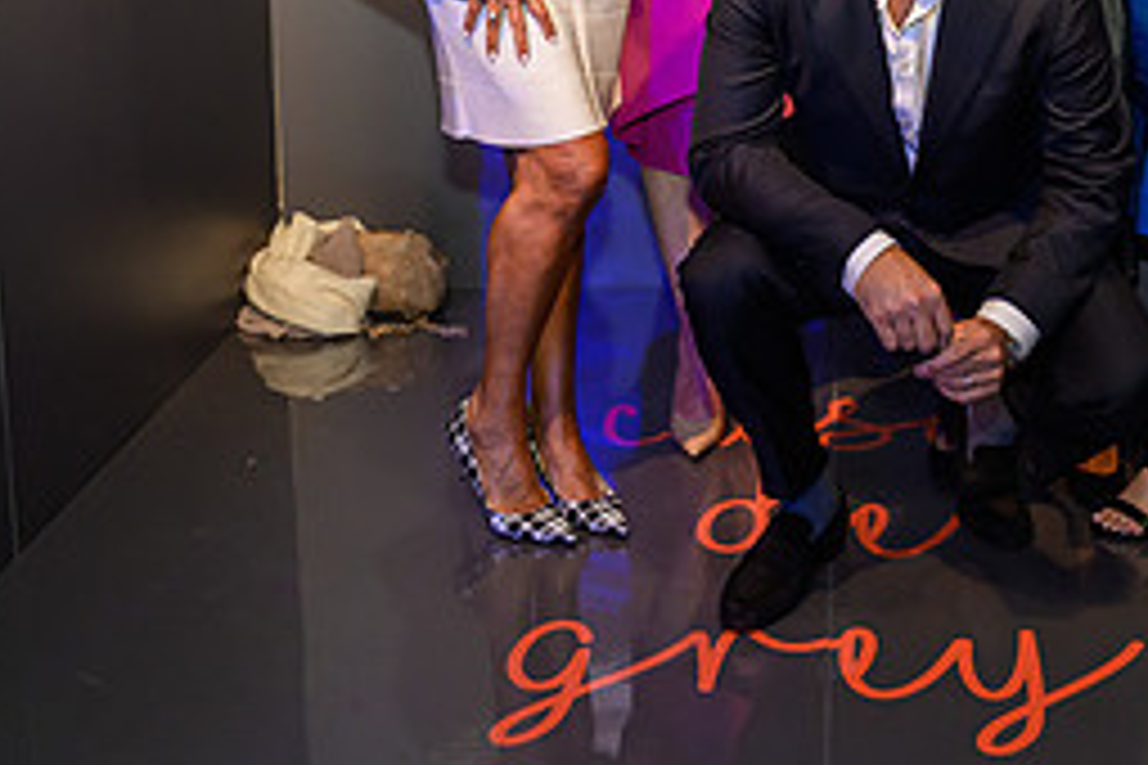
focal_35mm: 58
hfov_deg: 33.7
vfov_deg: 22.6
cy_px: 25
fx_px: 1849
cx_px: 878
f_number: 2.8
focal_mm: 25.5
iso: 1600
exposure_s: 1/160
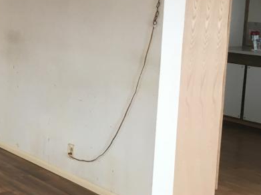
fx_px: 573
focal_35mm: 76
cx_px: -61
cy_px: 65
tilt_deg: -7.8
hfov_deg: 23.3
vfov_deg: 19.3
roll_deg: -0.4
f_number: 2.2
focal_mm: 4.15
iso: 80
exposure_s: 1/30
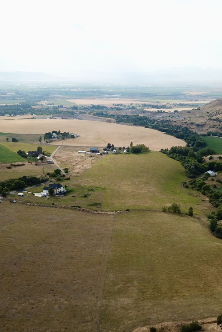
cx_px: 131
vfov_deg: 51.9
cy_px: 166
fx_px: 342
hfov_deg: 35.9
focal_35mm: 37
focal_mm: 4.73
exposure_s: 1/2000
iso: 200
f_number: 2.2
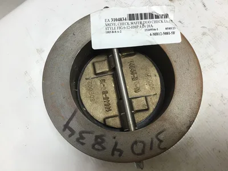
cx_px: 114
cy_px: 86
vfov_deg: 45.4
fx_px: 204
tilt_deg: -76.1
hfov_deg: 58.4
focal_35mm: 31
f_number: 2.4
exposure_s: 1/120
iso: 32
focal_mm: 3.3
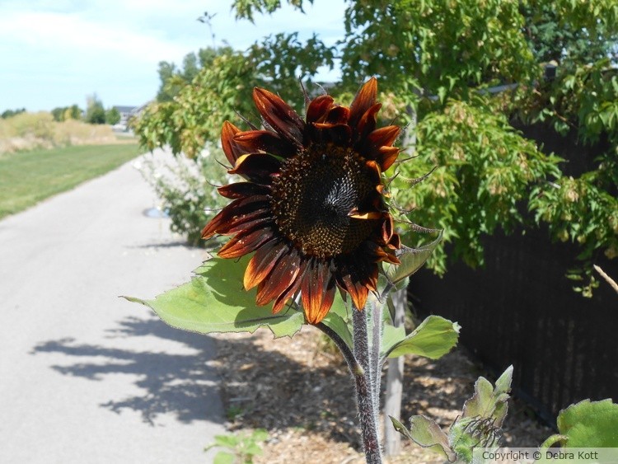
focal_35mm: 49
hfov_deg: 38.9
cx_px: 309
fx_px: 875
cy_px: 232
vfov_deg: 29.7
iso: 80
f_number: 4.8
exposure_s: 1/320
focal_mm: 8.8
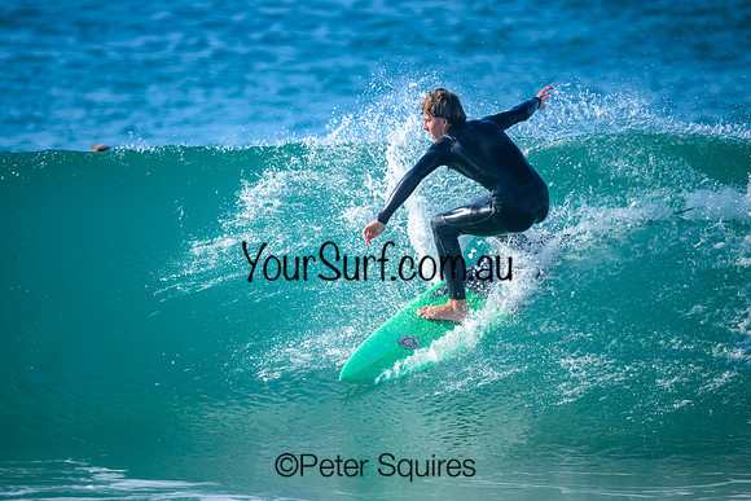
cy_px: 250
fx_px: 16692
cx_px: 376
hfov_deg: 2.6
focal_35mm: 800
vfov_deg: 1.7
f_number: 6.3
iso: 500
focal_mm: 800
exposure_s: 1/2500
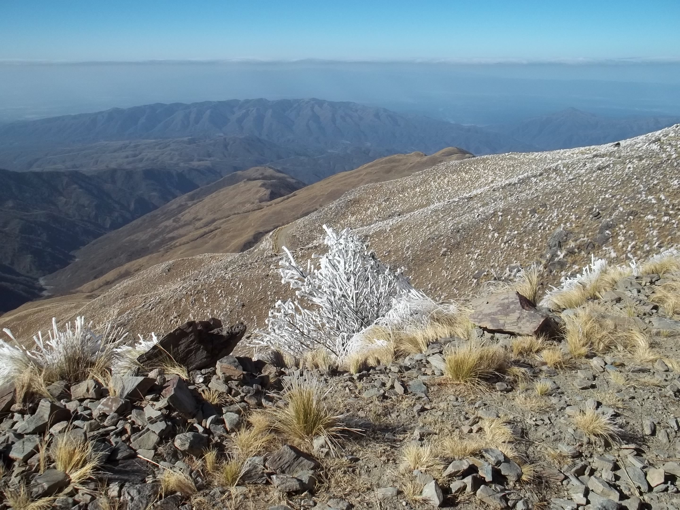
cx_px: 340
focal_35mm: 33
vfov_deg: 42.9
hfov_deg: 55.4
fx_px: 648
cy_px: 255
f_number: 8
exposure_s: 1/250
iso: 64
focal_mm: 5.9
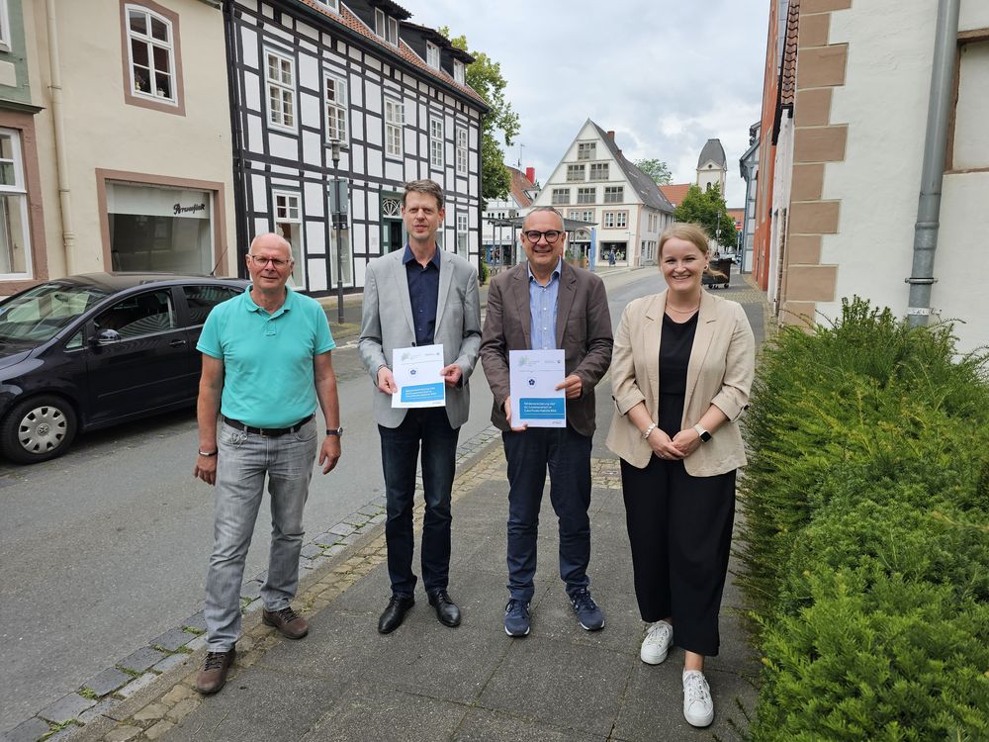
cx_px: 494
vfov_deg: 58.9
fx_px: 657
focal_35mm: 23
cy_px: 371
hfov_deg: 73.9
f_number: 1.7
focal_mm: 6.3
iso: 25
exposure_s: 1/719
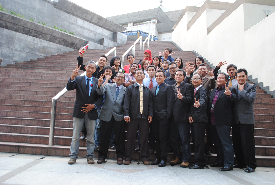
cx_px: 138
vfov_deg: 43.8
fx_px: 230
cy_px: 92
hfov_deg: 61.8
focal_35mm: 30
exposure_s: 1/25
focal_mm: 20
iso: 200
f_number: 4
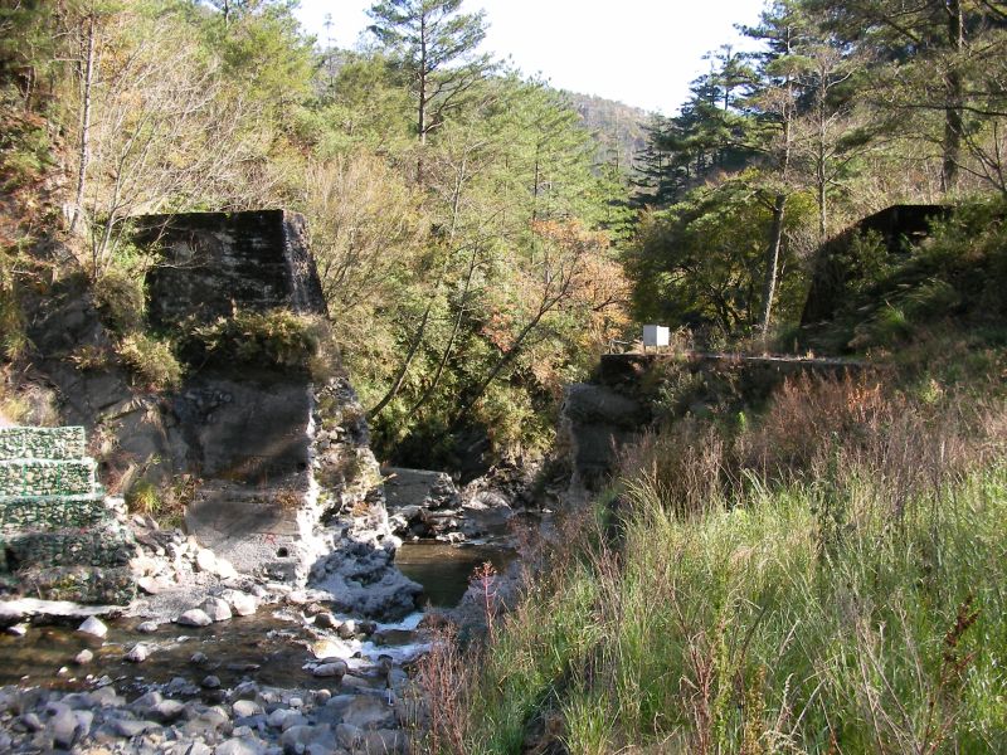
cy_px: 378
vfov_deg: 35.1
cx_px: 504
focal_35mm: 41
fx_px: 1193
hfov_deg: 45.8
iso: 50
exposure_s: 1/165
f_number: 3.5
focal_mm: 6.3
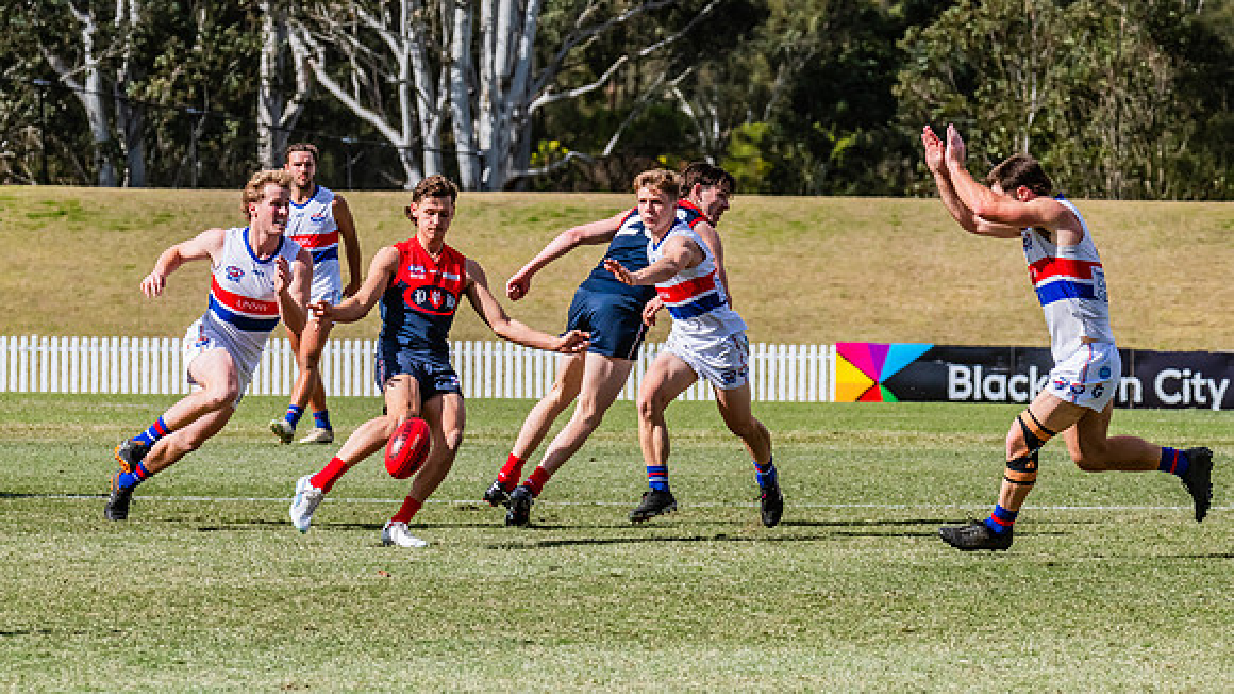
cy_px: 349
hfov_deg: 6.6
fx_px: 10683
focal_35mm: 327
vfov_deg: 3.7
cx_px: 504
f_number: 9
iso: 800
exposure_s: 1/2000
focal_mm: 240
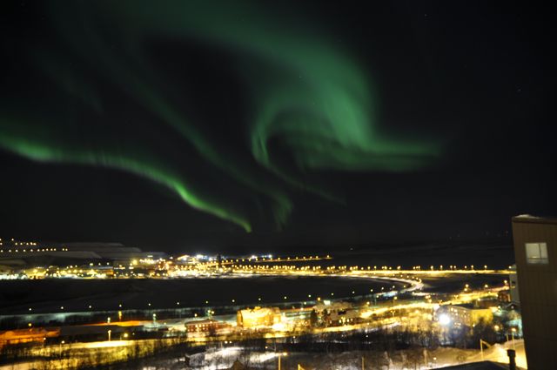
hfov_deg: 67.4
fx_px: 417
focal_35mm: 27
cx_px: 278
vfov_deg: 47.8
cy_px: 185
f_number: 3.5
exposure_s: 4
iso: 250
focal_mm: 18
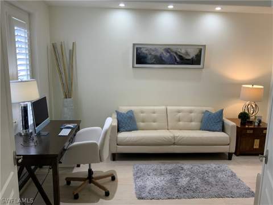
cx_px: 136
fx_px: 229
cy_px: 102
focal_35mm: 29
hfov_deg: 61.7
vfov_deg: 48.2
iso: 32
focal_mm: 3
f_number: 1.8
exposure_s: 1/60
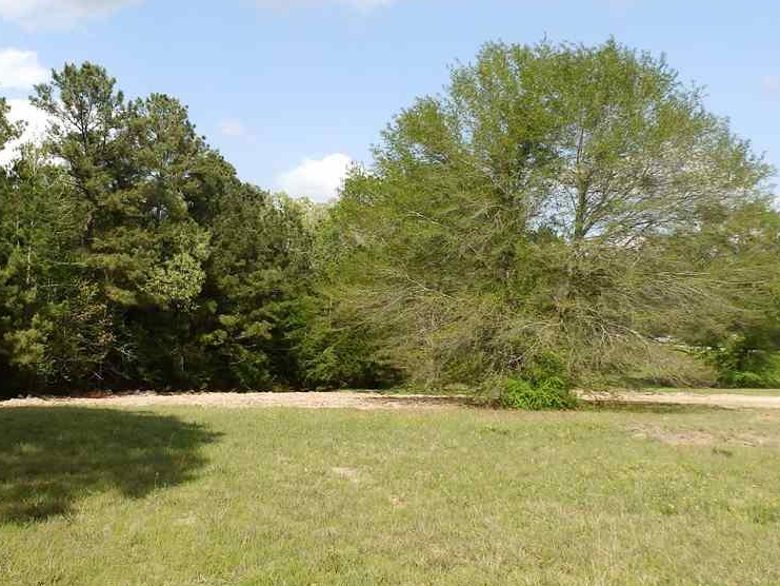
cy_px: 245
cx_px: 188
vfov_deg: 37.6
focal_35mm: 38
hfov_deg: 47.0
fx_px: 856
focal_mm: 4
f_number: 4.5
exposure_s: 1/500
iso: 80
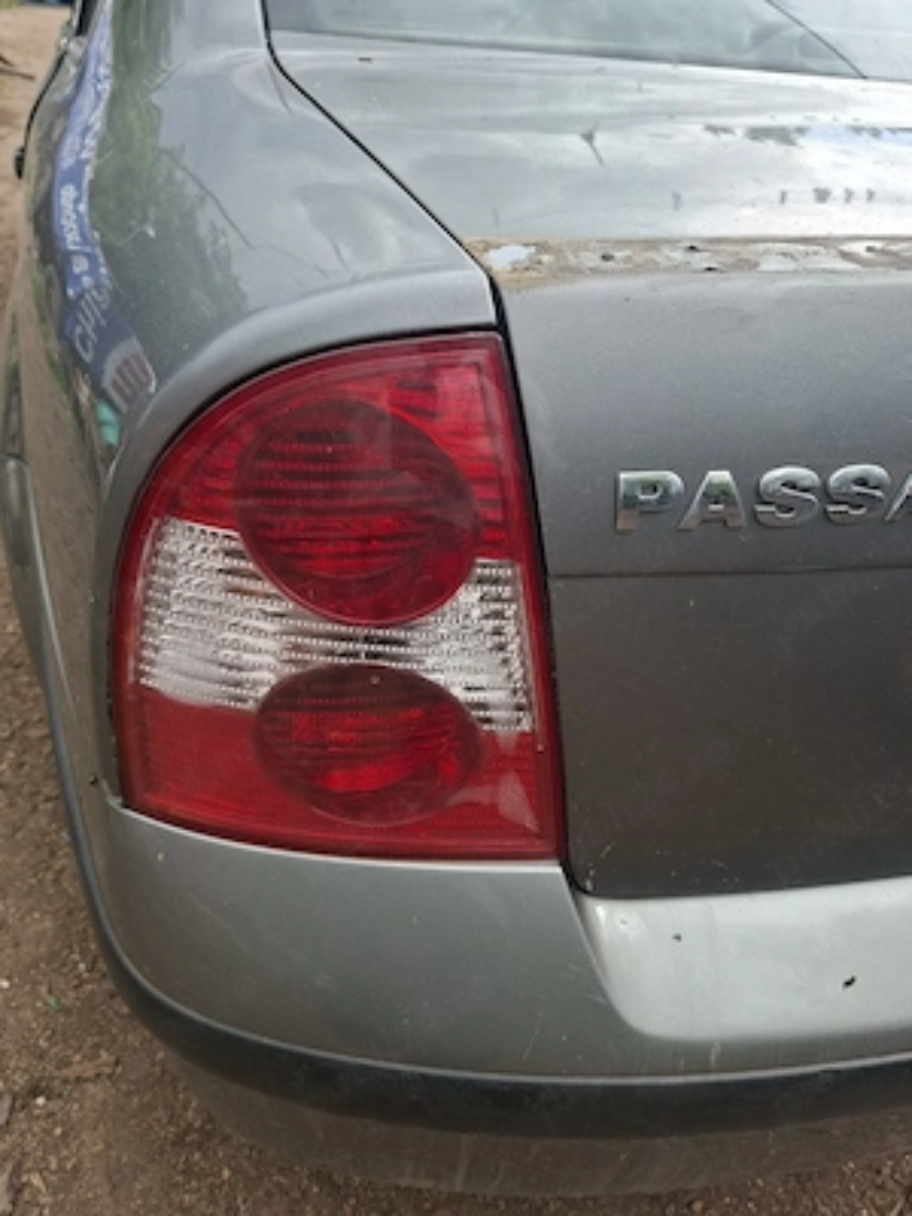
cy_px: 608
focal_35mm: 23
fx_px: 808
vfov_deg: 73.9
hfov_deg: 58.9
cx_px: 456
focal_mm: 5.54
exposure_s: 1/370
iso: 50
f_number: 1.8
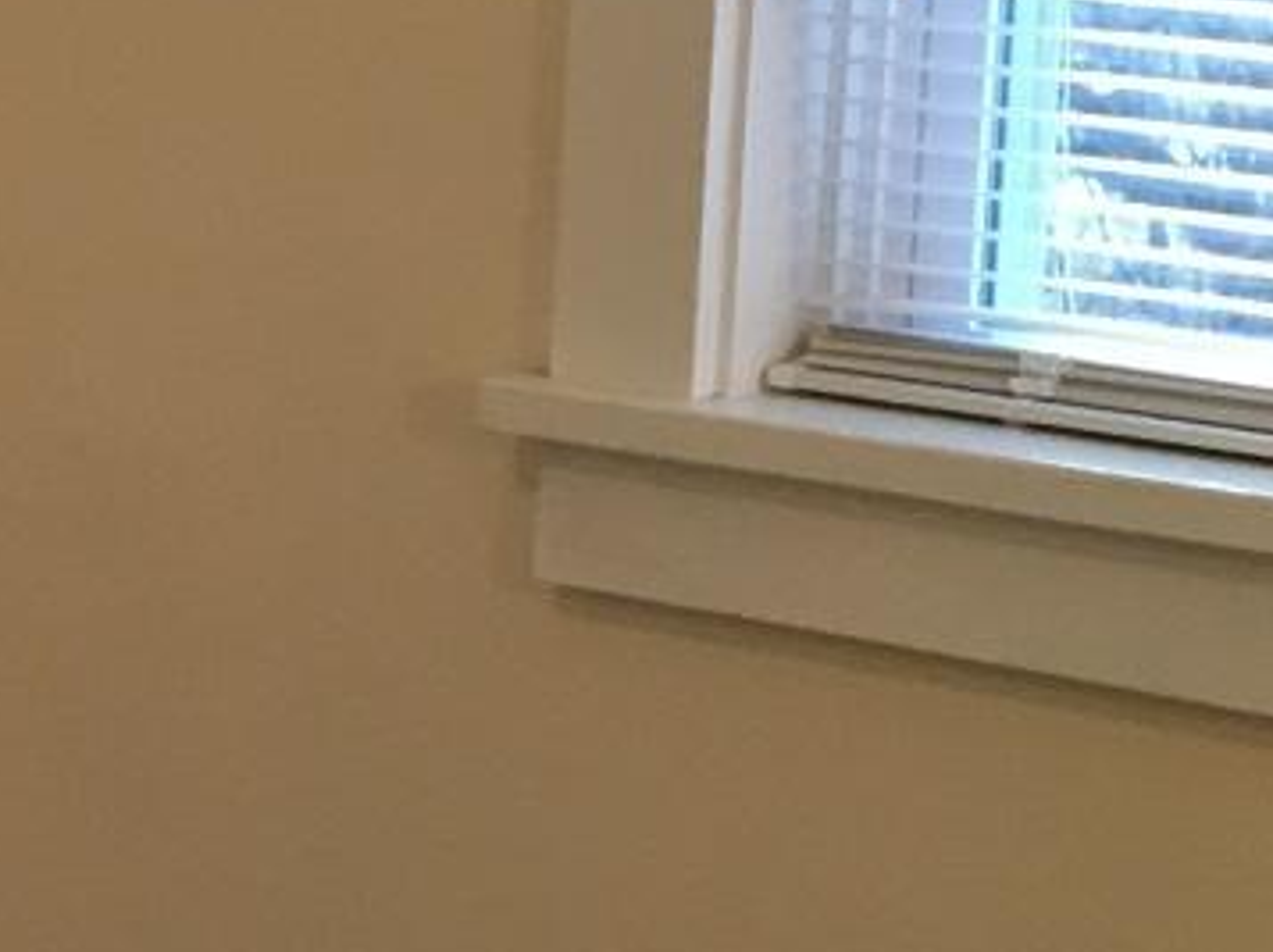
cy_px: 415
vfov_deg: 12.1
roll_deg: +2.1
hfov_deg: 13.8
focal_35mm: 122
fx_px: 4482
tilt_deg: -10.9
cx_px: -1234
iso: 80
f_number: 2.2
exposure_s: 1/30
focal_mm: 4.15
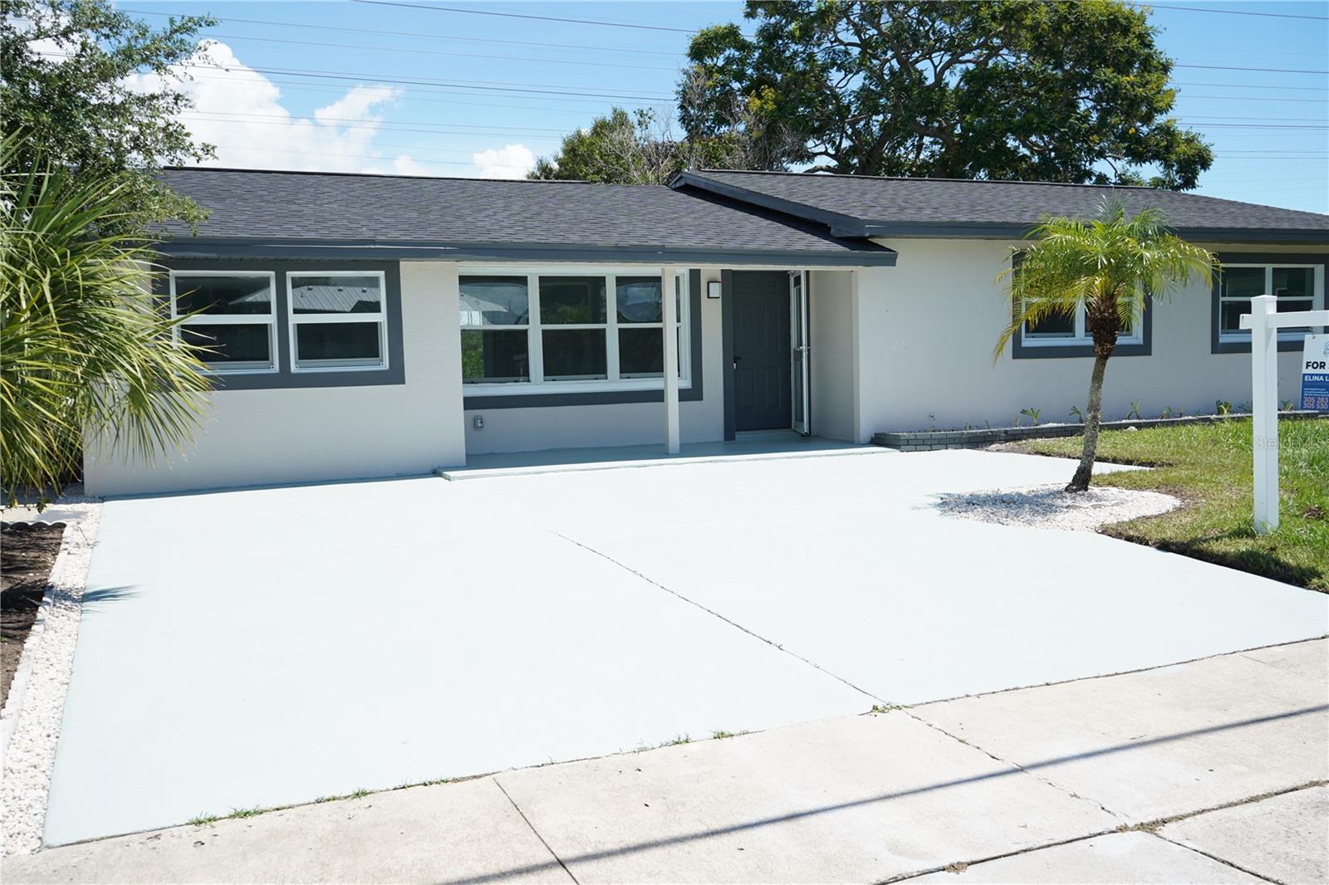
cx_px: 664
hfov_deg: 60.3
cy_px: 442
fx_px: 1144
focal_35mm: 31
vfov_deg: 42.3
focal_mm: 31
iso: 125
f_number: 8
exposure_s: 1/250
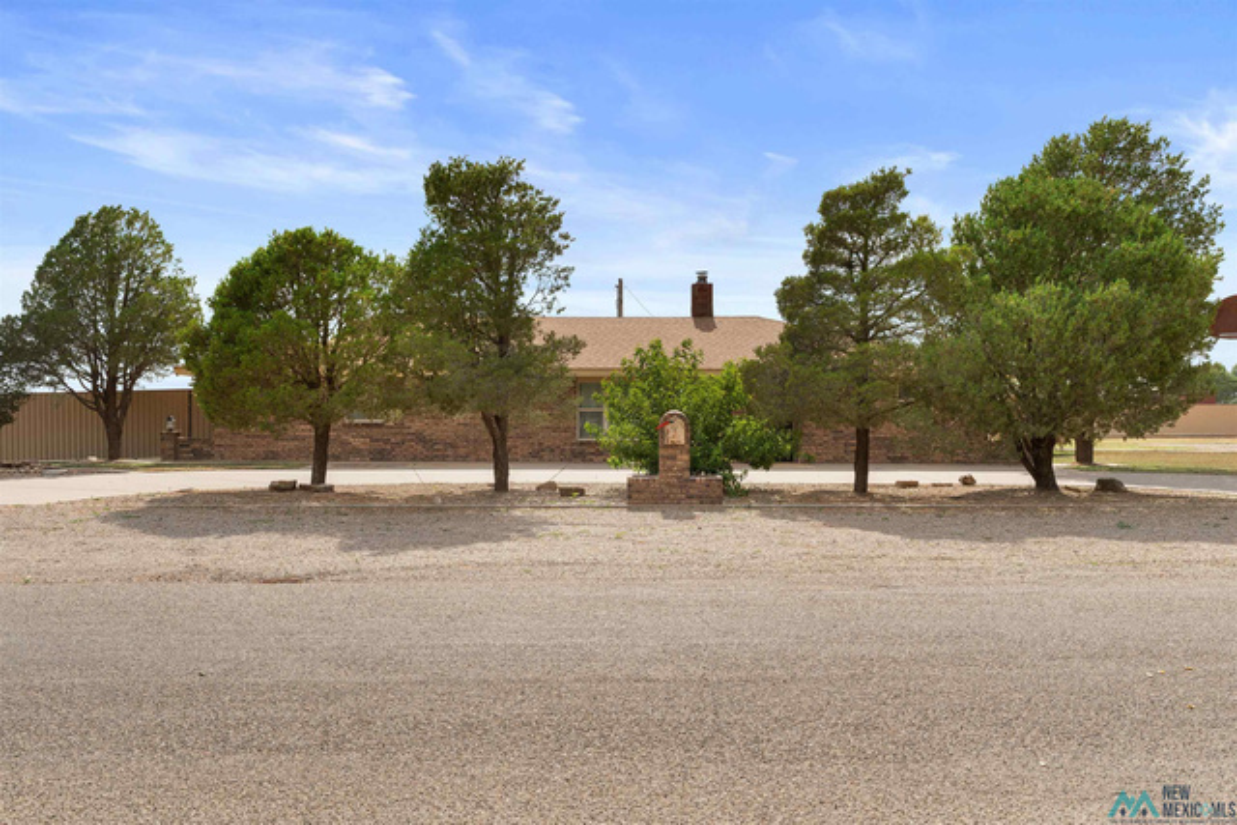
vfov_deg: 40.8
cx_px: 618
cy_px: 412
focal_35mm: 32
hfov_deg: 58.3
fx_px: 1110
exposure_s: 1/40
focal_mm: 32.3
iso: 100
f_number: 14
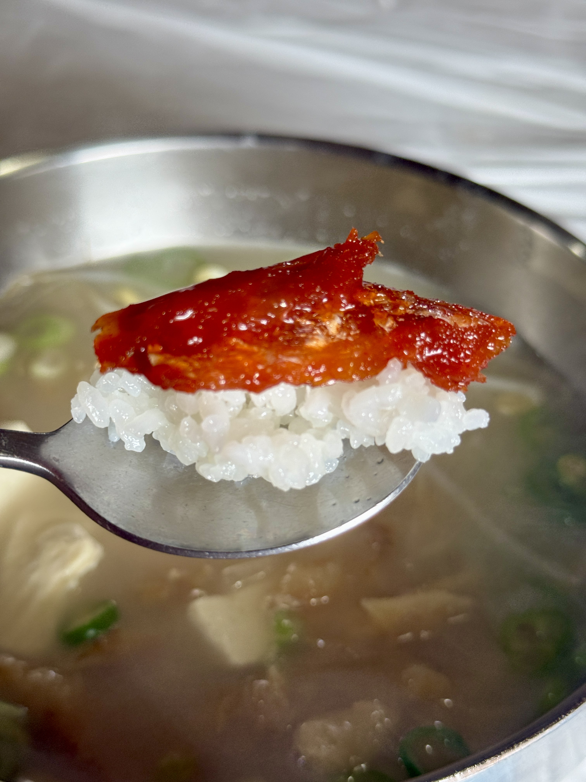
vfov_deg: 39.7
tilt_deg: -43.0
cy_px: 391
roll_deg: -2.3
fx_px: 1083
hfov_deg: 30.3
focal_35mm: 48
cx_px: 293
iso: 80
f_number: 1.78
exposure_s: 1/125
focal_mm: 6.76
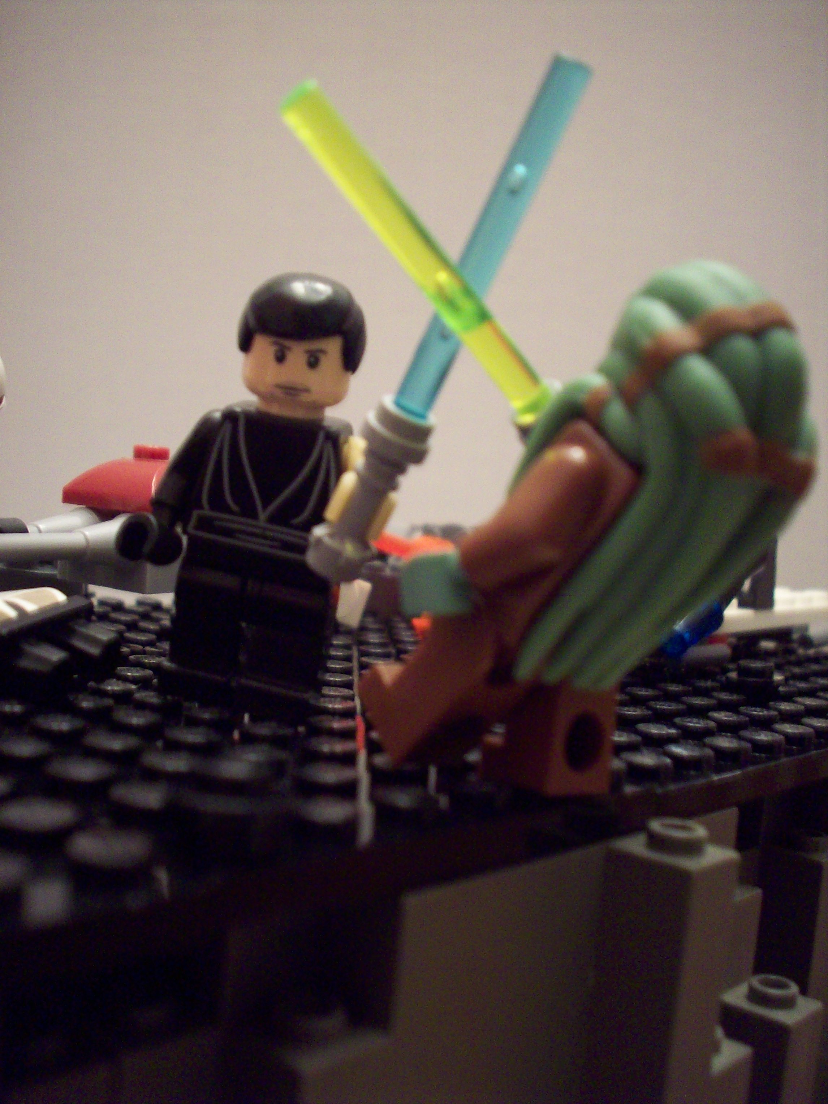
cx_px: 414
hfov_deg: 38.7
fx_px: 1180
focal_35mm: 37
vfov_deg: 50.1
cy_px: 552
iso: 200
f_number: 2.8
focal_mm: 6.2
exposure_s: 1/8
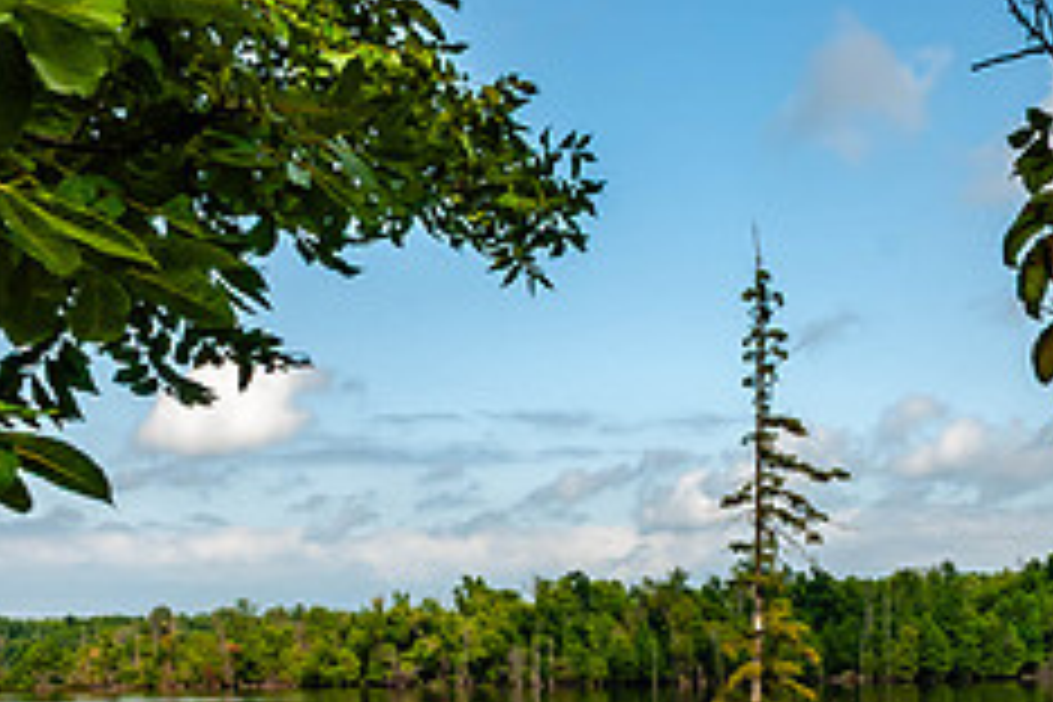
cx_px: 760
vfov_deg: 19.5
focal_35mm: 67
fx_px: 1960
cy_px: 752
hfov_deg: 29.7
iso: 100
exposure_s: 1/100
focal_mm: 18
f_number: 11
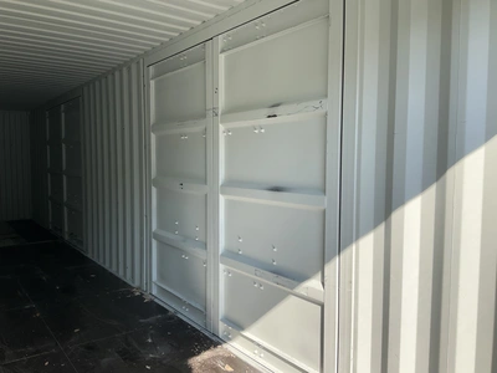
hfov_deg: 61.7
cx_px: 248
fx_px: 416
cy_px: 186
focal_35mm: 29
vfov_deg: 48.2
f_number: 1.8
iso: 25
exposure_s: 1/500
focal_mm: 3
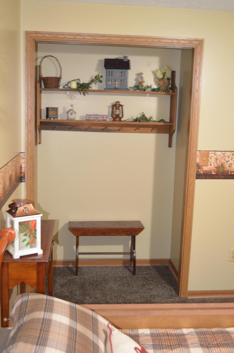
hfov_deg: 34.1
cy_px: 176
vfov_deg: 49.6
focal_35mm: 39
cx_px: 117
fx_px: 382
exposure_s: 1/4
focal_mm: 26
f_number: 4.2
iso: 800
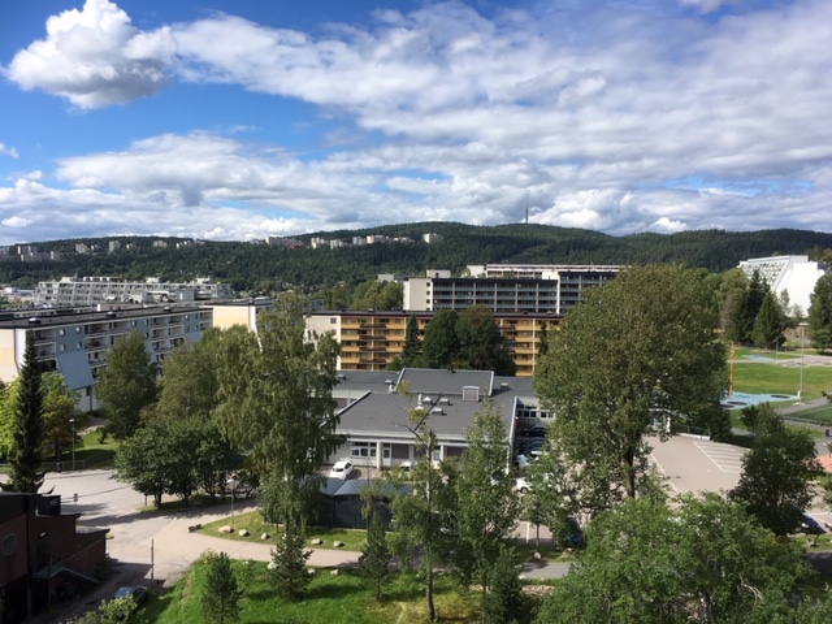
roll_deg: -0.3
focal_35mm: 29
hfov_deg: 61.7
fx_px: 697
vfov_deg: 48.2
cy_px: 312
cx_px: 416
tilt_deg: -2.6
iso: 25
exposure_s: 1/1538
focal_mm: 4.15
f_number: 2.2
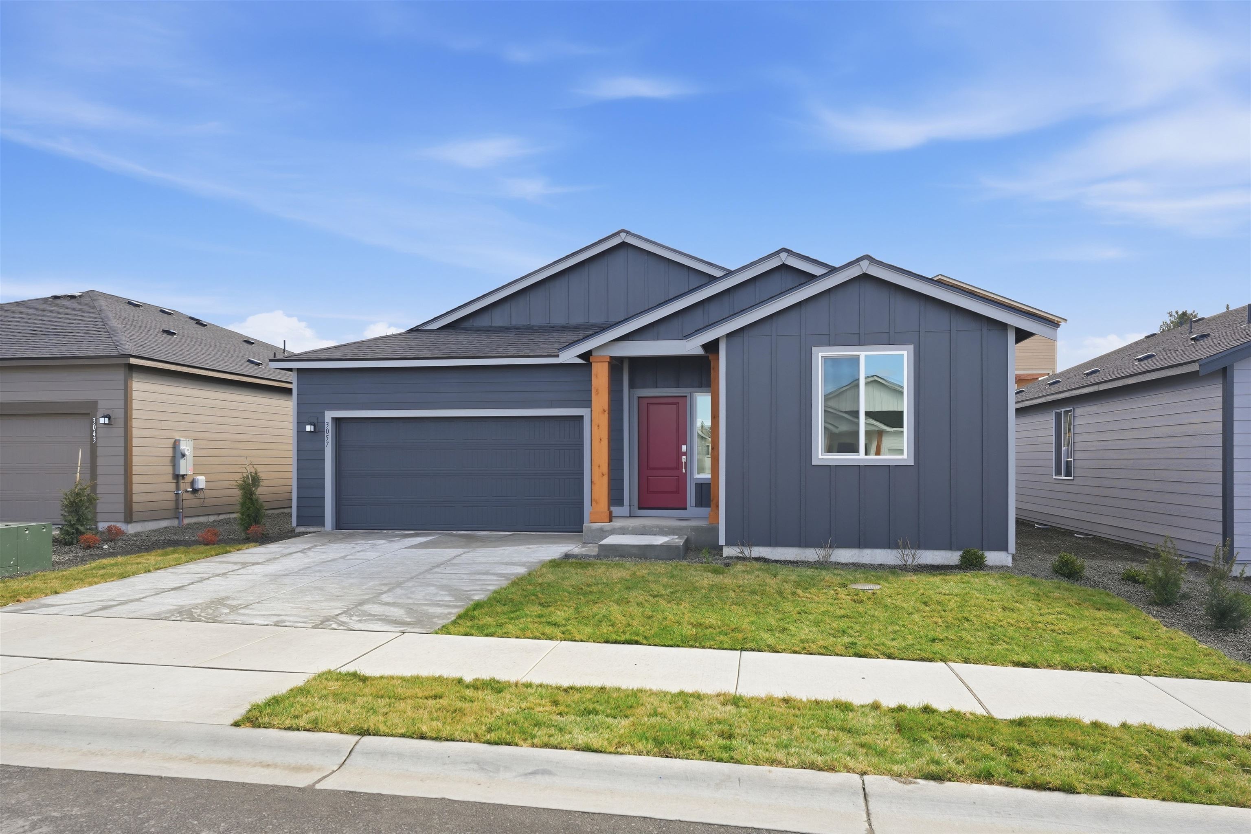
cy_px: 417
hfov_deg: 73.7
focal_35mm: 24
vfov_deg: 53.1
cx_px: 626
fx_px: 834
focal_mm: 24
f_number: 8
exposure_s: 1/125
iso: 200
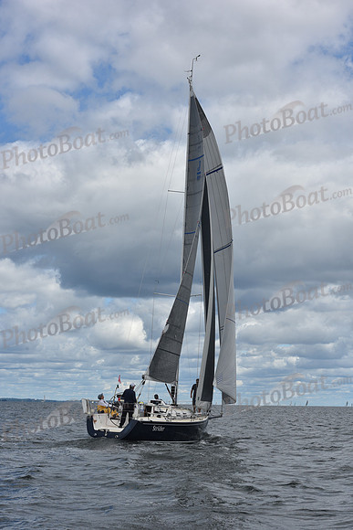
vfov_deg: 28.8
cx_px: 176
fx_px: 1029
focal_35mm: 70
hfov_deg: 19.5
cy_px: 265
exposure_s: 1/800
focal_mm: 70
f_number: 10
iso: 250
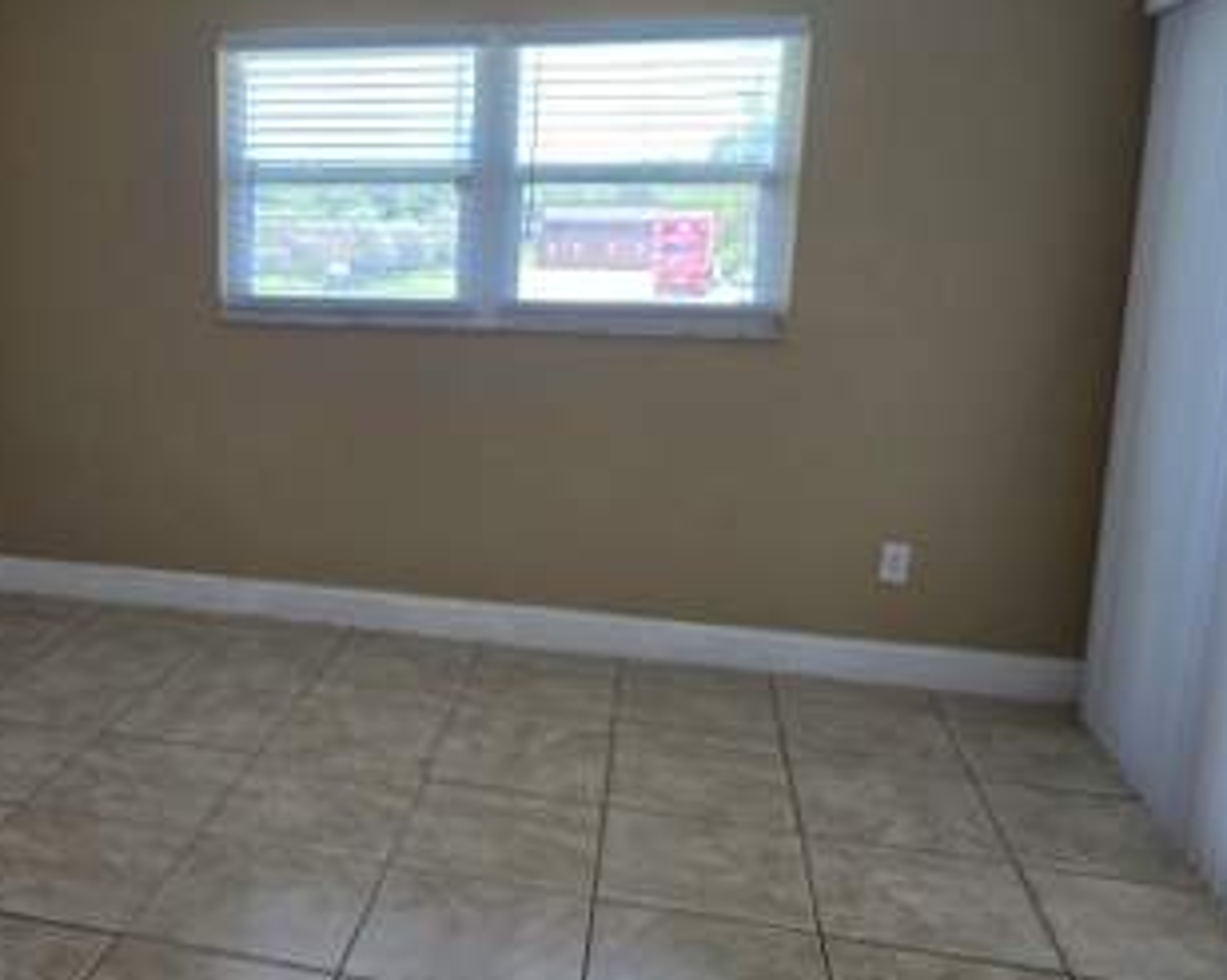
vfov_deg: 42.2
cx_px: 291
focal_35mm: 35
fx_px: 1270
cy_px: 450
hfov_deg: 49.3
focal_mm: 6.3
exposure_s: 1/120
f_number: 1.7
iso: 80
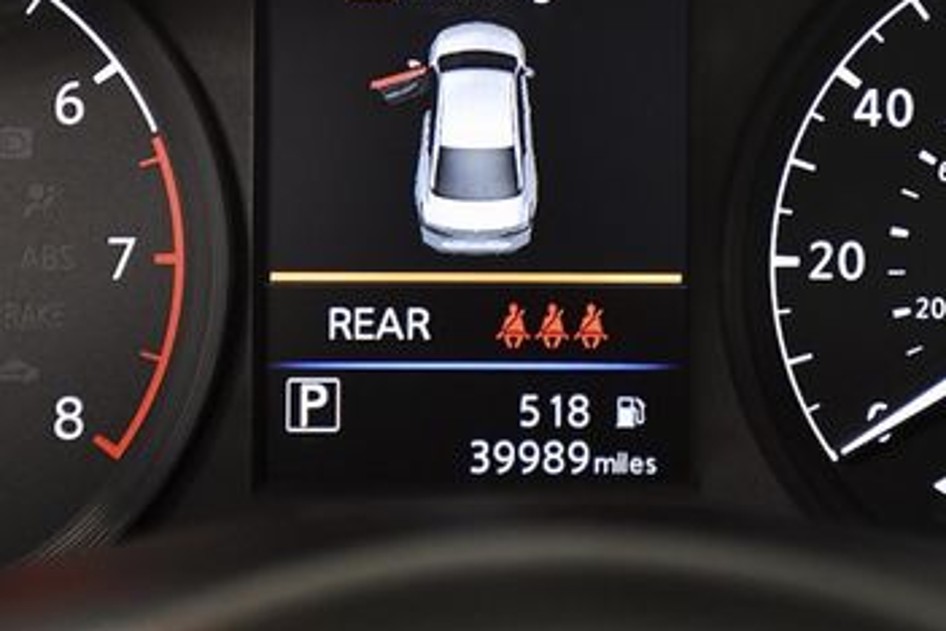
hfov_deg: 12.5
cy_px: 88
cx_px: 474
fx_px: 4309
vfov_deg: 8.3
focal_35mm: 164
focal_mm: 60
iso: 2500
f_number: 5
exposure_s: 1/100
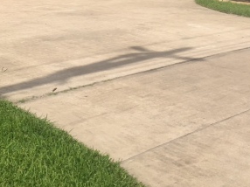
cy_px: -21
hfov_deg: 29.2
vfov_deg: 21.4
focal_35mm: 65
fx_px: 469
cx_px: 52
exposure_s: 1/2083
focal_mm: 4.15
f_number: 2.2
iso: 32
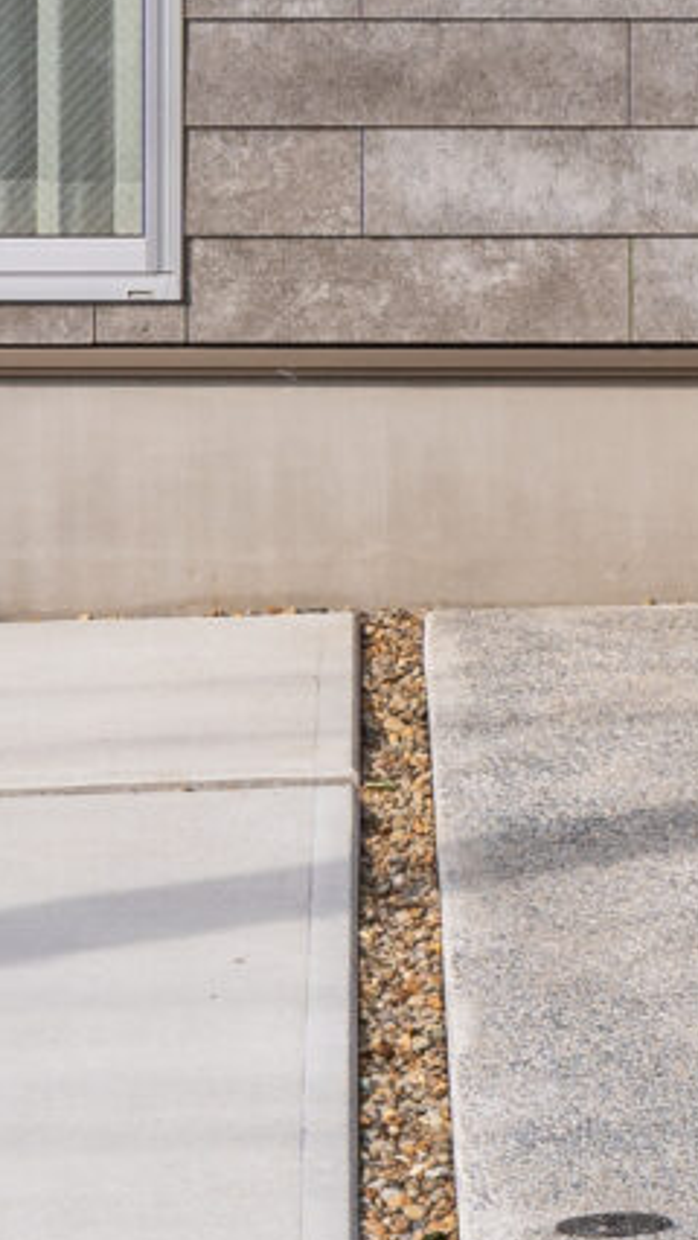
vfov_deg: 10.8
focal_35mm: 195
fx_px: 6409
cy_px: -419
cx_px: 359
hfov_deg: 6.2
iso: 100
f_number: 9
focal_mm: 31
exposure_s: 1/80
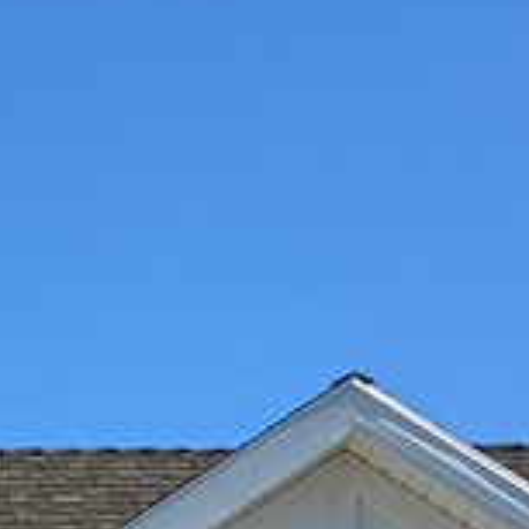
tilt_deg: +8.9
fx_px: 5308
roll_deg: -0.9
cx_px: -484
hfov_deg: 5.6
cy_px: 1113
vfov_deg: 5.6
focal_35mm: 307
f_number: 2
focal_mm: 6
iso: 20
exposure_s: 1/1261
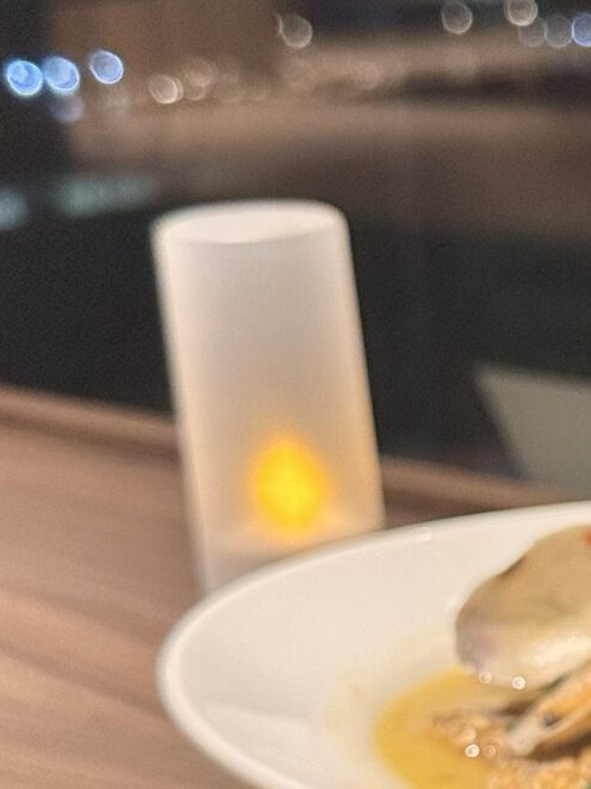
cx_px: 837
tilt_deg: -19.0
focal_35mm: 94
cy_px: 673
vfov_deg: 20.5
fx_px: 2141
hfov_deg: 14.8
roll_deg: +2.4
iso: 250
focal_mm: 6.86
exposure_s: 1/83
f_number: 1.78
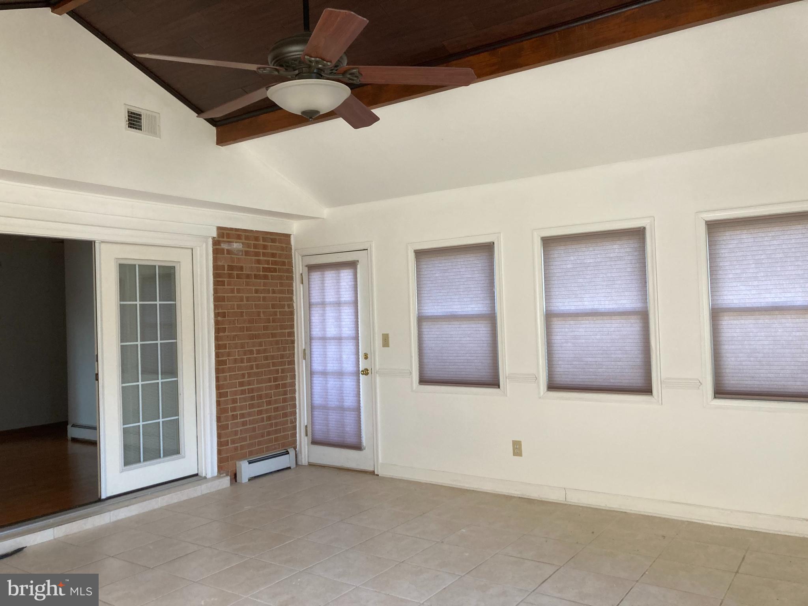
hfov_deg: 63.4
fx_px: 654
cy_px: 303
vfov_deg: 49.7
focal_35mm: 28
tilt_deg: +1.5
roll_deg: +1.1
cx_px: 404
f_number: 1.8
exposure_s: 1/115
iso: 80
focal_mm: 3.99
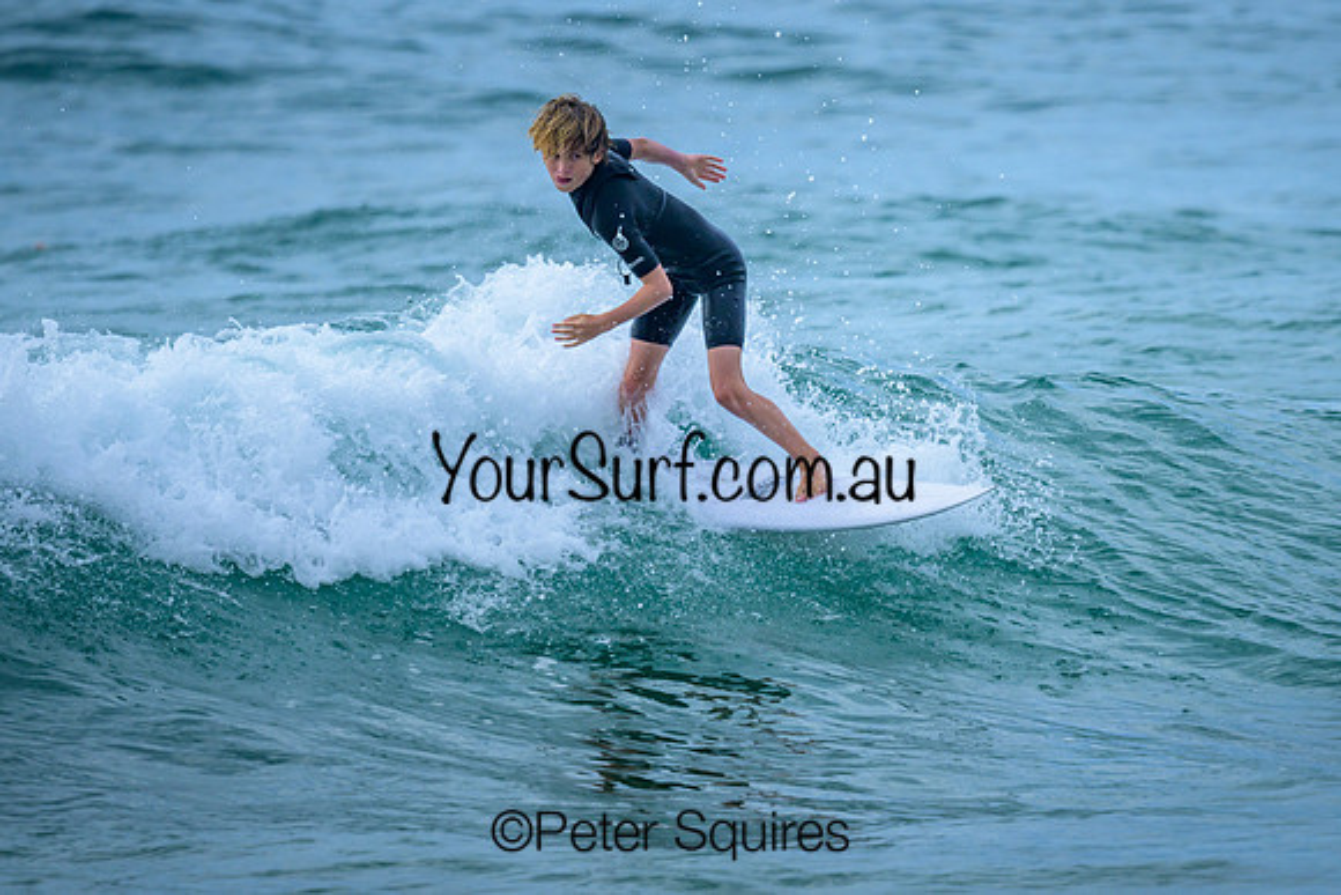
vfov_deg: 1.3
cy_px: 340
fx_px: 39978
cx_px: 707
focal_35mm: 1073
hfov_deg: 1.9
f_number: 6.3
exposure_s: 1/3200
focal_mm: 800
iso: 360
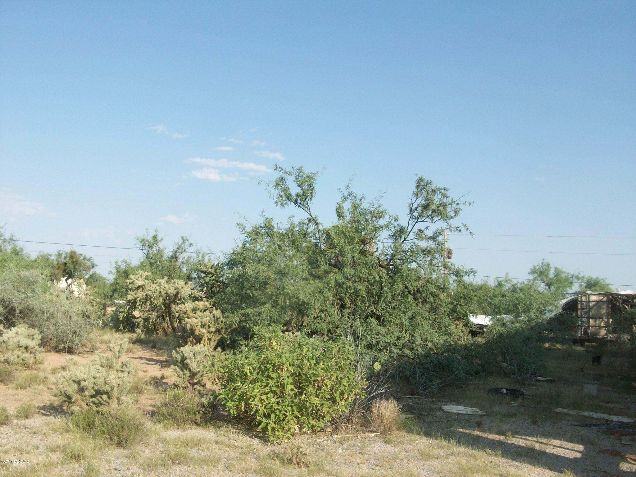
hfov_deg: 54.0
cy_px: 238
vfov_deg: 41.8
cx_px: 318
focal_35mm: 34
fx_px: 625
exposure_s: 1/256
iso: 64
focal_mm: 5.7
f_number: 5.5
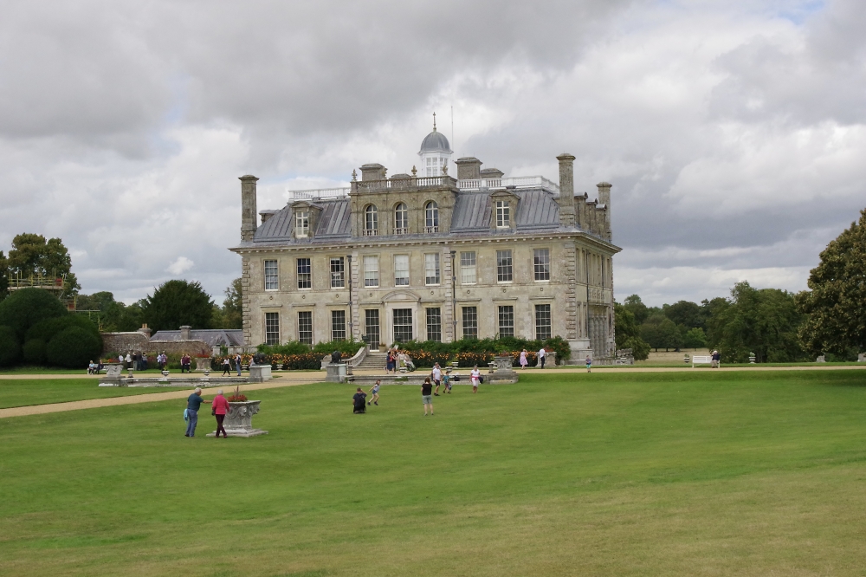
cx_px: 433
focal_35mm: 49
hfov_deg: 40.4
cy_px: 288
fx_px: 1178
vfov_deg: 27.5
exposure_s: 1/2500
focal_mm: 33
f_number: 11
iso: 3200
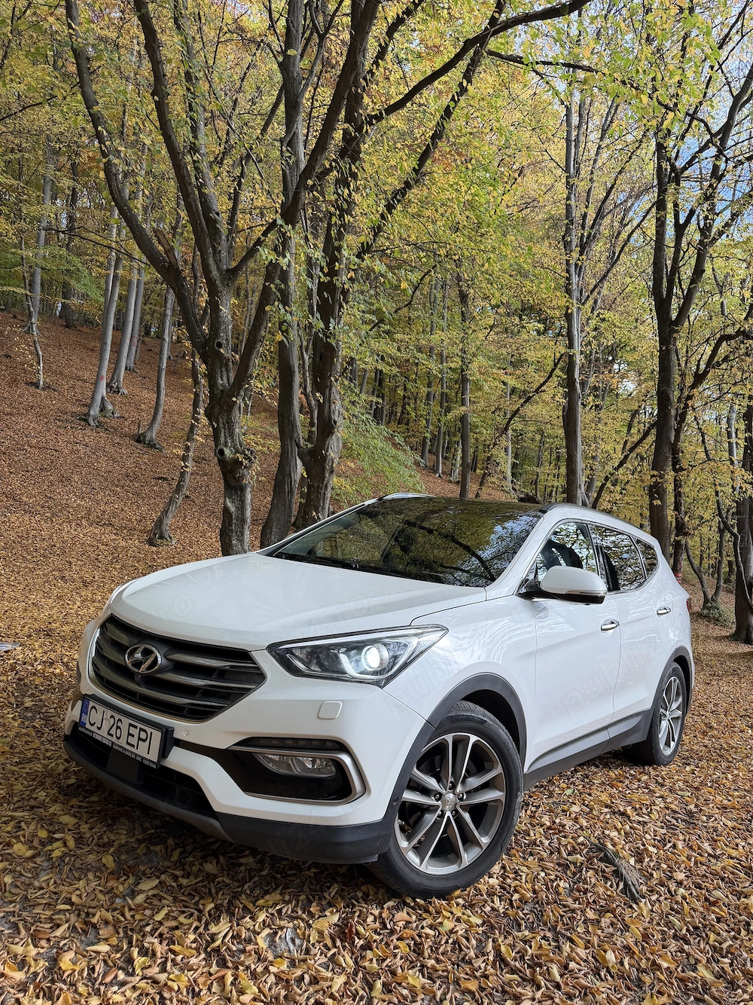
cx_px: 376
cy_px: 502
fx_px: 696
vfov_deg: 71.6
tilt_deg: +8.2
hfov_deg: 56.8
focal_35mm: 24
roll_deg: +1.7
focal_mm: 6.76
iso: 100
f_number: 1.78
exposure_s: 1/660
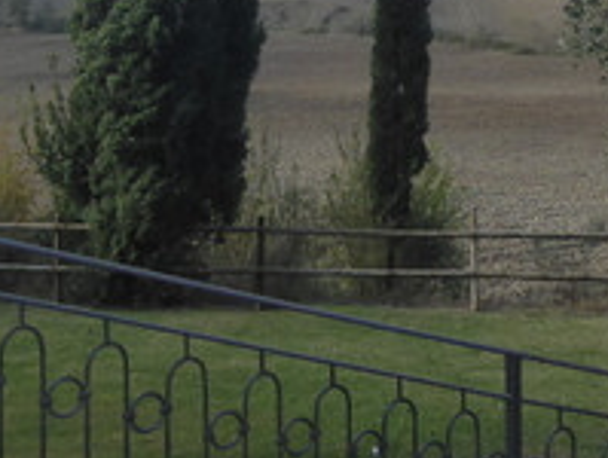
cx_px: 235
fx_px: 1355
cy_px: -168
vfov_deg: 17.7
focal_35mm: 77
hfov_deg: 25.2
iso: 160
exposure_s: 1/640
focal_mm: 4.3
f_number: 3.3
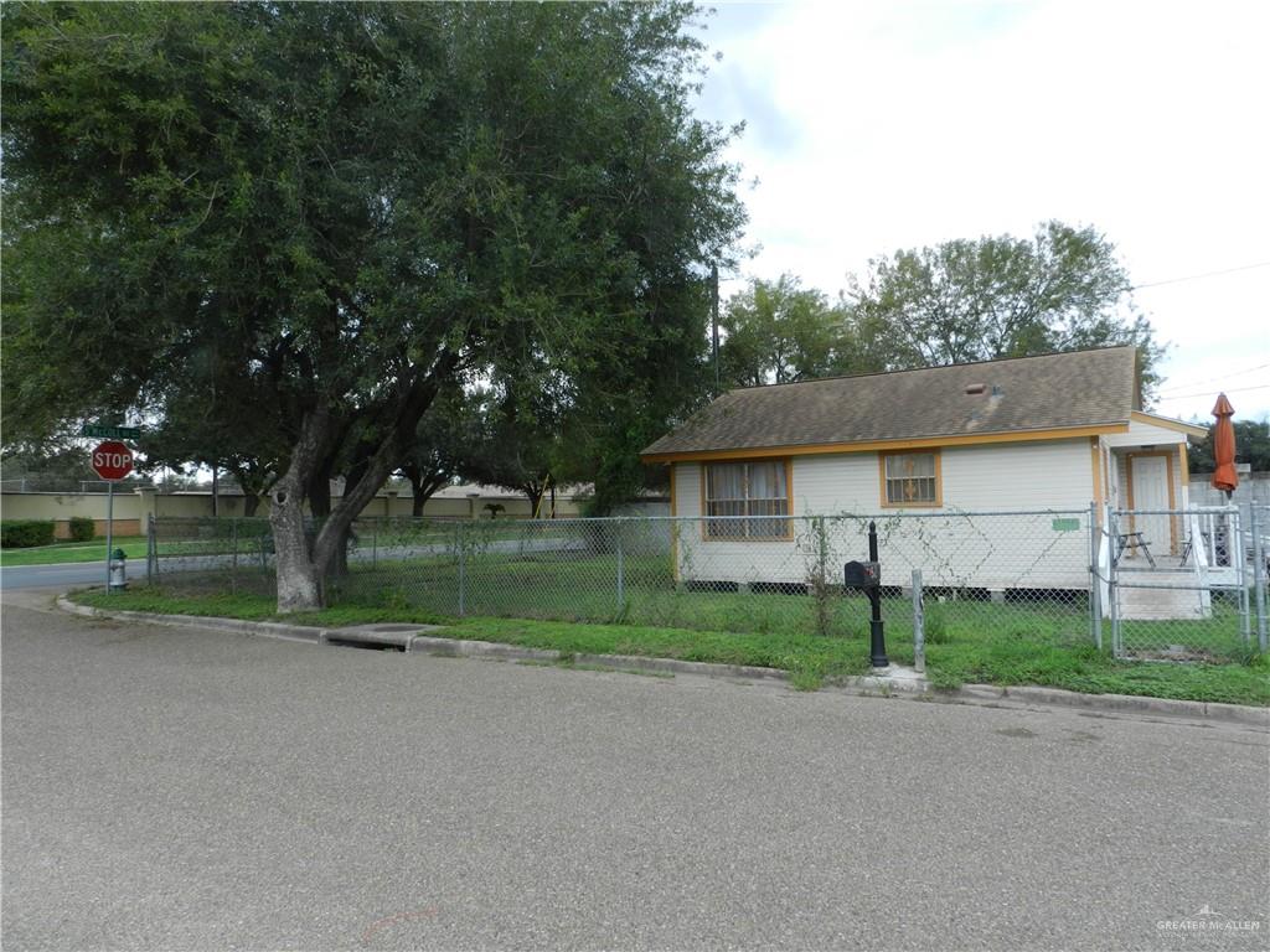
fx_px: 844
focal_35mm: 23
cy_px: 476
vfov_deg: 58.9
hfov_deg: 73.9
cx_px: 635
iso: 160
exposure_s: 1/60
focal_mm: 4
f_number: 5.6
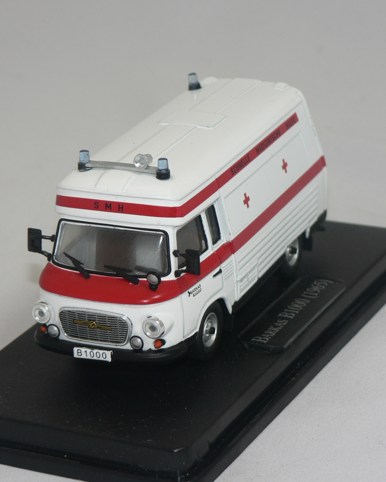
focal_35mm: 133
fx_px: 1899
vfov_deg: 14.5
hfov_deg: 11.6
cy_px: 241
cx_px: 144
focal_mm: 16.9
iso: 80
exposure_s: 1/60
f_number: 3.2
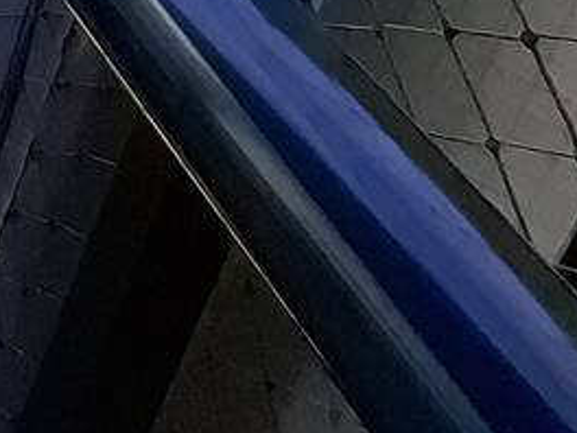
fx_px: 1183
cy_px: -549
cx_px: -848
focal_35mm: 71
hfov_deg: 14.7
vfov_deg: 14.8
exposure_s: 1/520
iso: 40
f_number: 2.2
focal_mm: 1.74
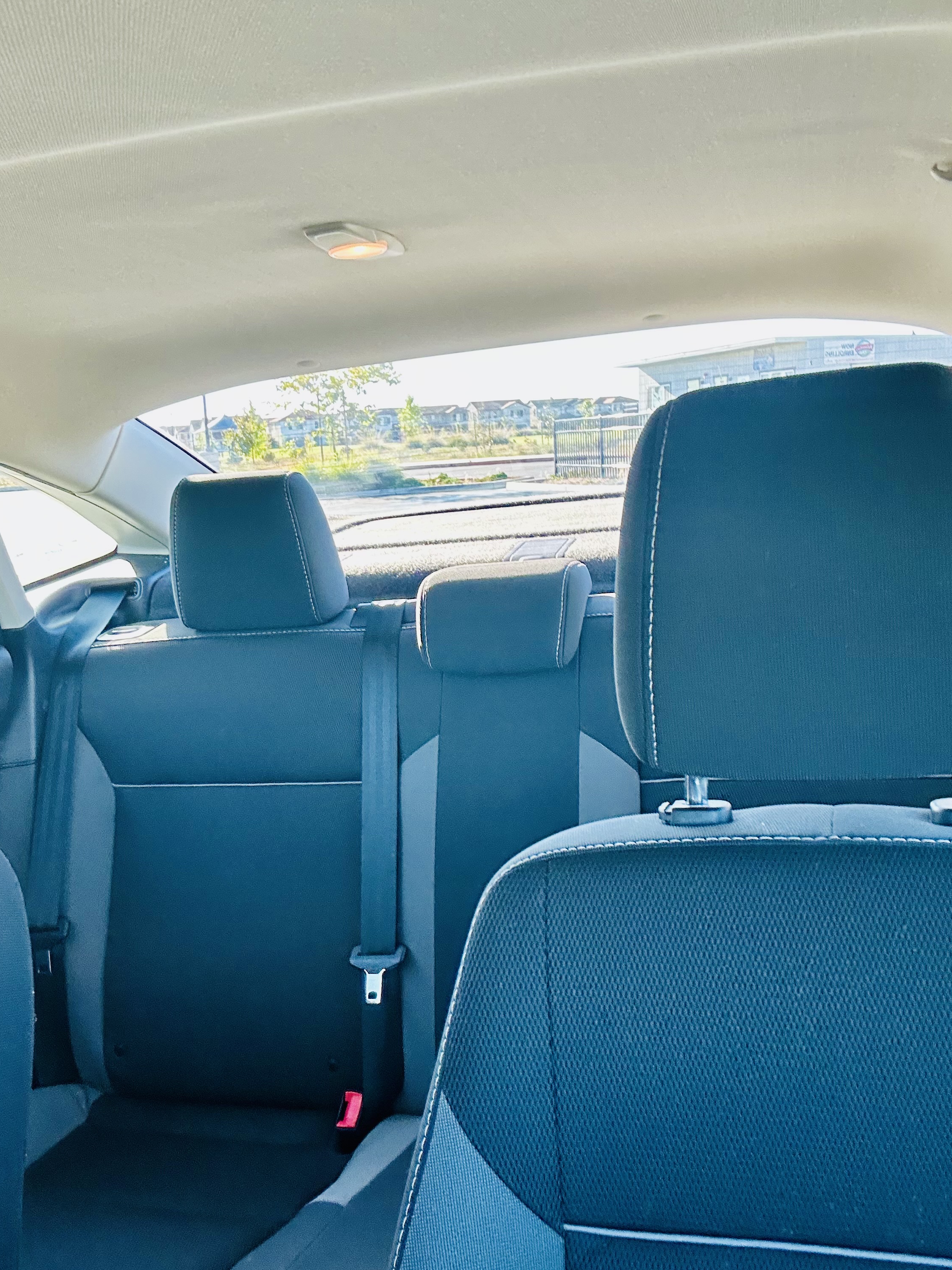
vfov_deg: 58.3
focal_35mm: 31
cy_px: 647
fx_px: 1137
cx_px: 468
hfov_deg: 45.4
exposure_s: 1/121
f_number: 1.9
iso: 32
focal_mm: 2.69
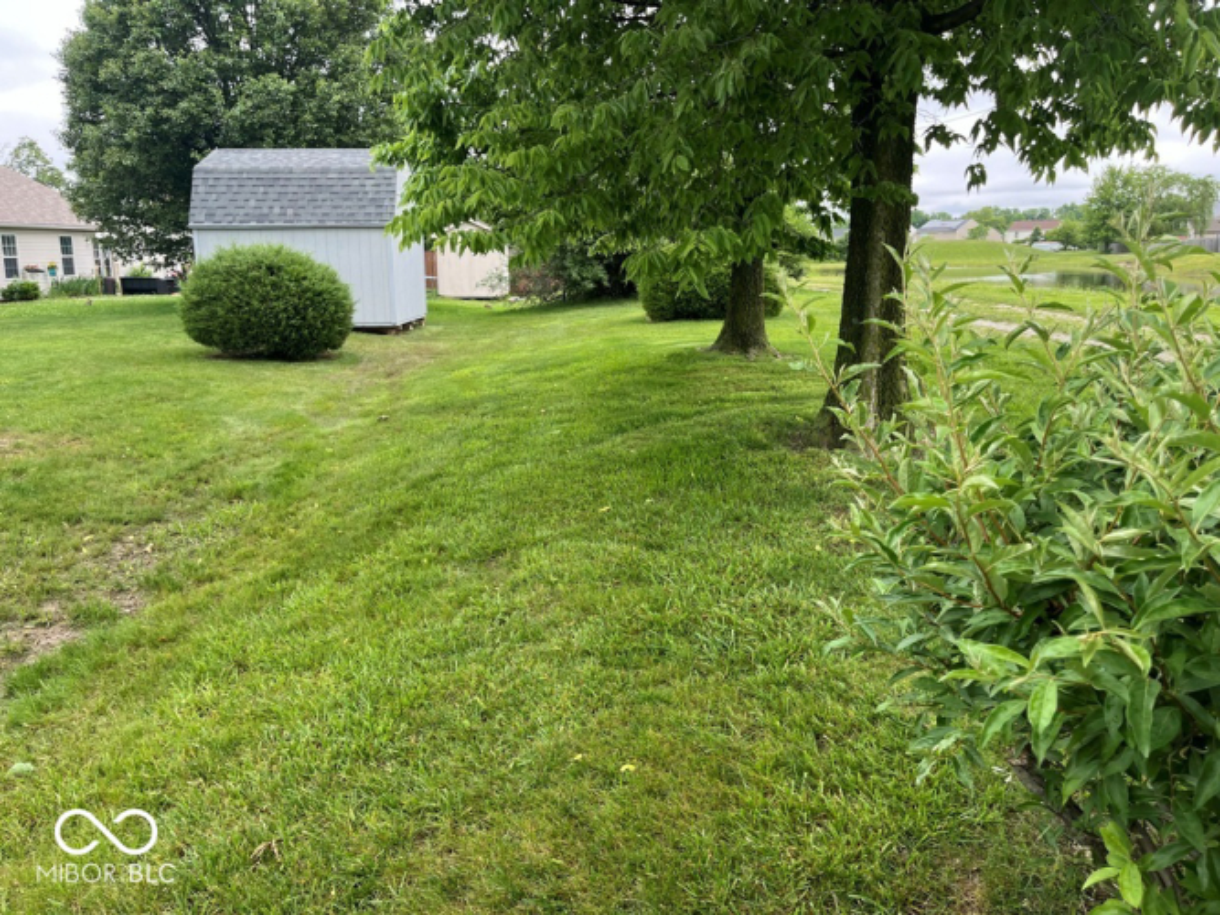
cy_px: 458
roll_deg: +1.6
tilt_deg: -11.1
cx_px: 610
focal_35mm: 26
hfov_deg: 67.3
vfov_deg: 53.0
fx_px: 916
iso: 50
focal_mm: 5.1
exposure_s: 1/437
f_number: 1.6
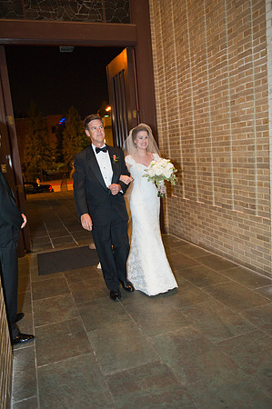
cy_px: 204
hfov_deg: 44.9
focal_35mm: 29
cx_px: 136
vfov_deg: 63.7
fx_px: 329
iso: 1600
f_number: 2.8
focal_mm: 29
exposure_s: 1/125
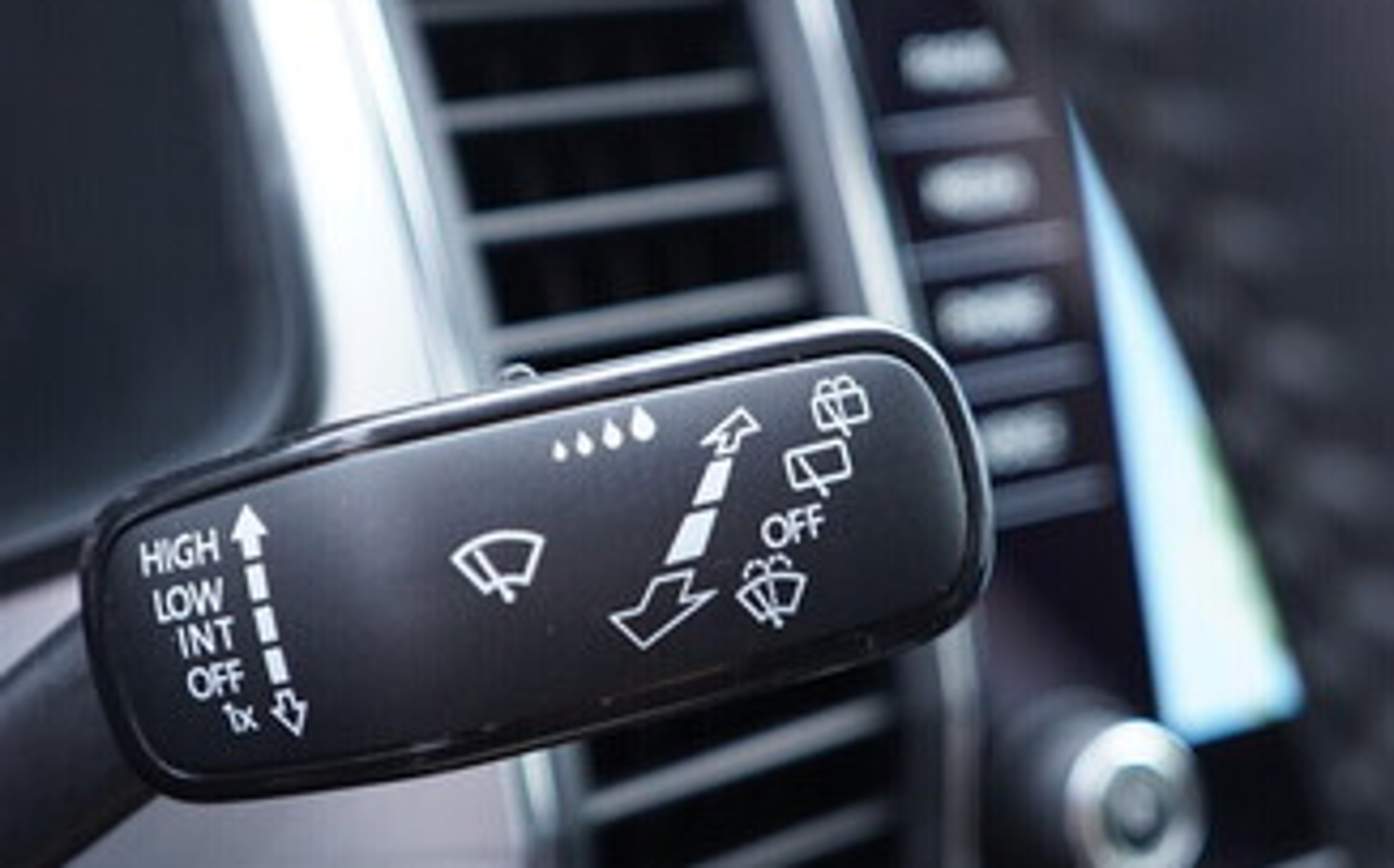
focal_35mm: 62
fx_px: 2353
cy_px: 515
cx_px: 594
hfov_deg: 32.9
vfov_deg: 20.9
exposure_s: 1/40
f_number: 2.8
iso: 640
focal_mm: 24
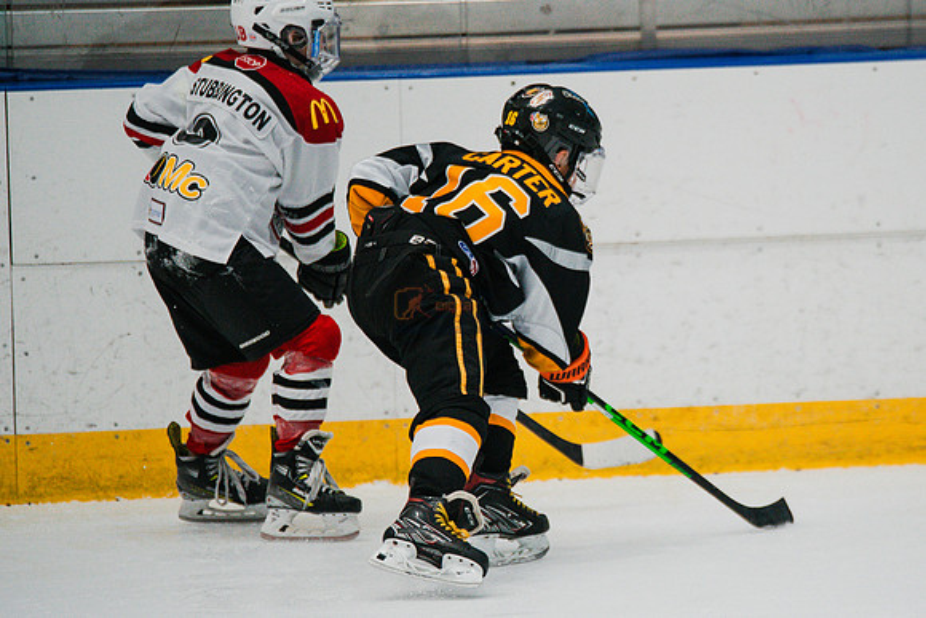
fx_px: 10827
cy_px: 309
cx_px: 649
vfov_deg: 3.3
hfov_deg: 4.9
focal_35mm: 421
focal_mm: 300
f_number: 3.2
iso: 3200
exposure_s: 1/1600
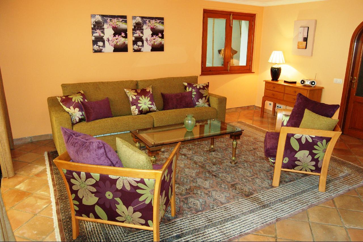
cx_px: 182
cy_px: 121
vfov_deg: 47.9
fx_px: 272
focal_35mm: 27
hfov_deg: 67.4
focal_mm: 18
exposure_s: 1/60
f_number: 5
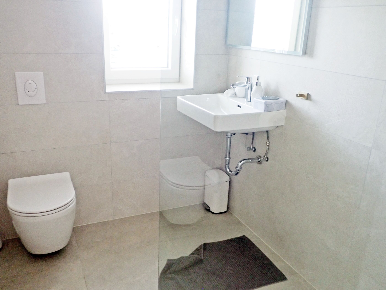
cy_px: 145
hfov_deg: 60.0
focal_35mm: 30
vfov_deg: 46.8
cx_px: 193
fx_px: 335
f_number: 2.3
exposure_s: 1/30
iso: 250
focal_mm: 5.5
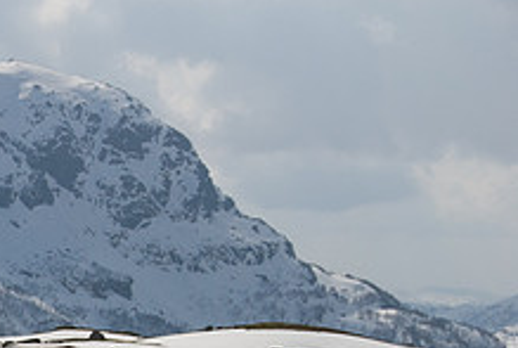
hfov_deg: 8.5
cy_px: 436
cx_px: -166
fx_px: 3432
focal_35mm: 238
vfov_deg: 5.8
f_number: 10
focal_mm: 60
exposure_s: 1/1600
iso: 100
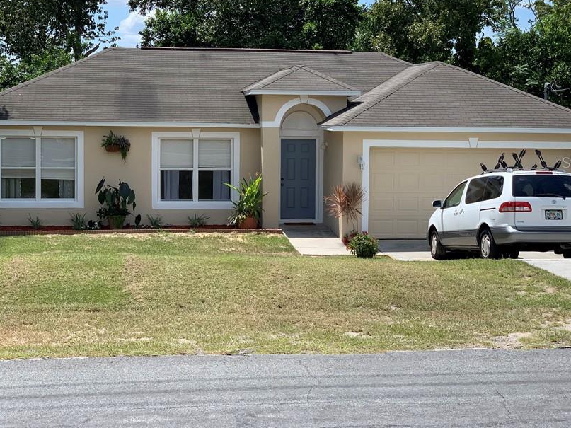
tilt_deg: -3.3
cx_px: 267
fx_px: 1089
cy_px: 162
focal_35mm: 66
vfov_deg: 22.2
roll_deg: -0.1
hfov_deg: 29.4
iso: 16
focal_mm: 6
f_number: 2.4
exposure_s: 1/841
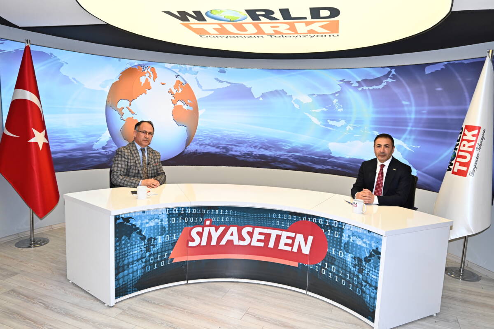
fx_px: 322
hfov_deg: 74.9
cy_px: 164
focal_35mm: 24
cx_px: 247
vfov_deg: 54.1
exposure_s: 1/100
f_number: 6.3
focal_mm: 23.5
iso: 1000
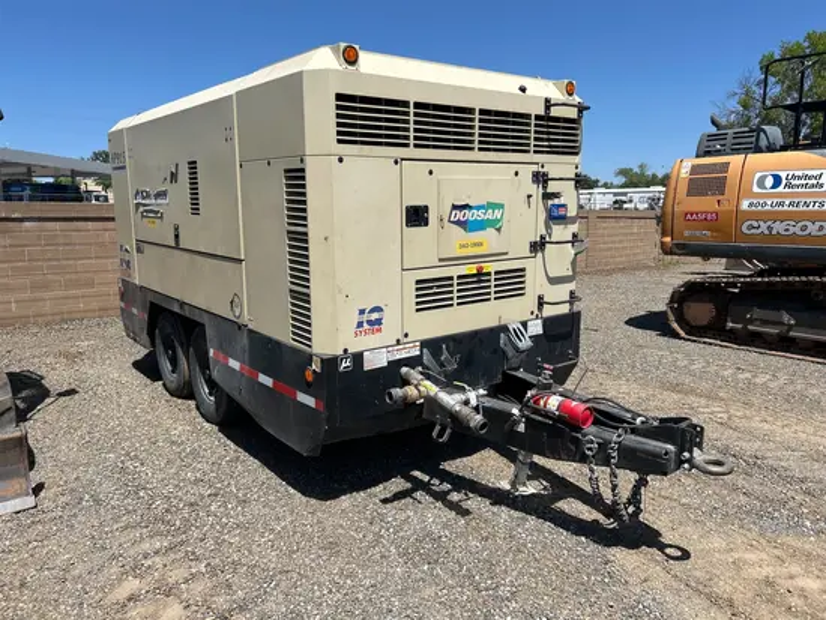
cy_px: 310
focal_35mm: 26
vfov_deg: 53.1
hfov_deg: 67.3
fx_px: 621
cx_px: 413
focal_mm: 5.7
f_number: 1.5
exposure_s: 1/4444
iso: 50
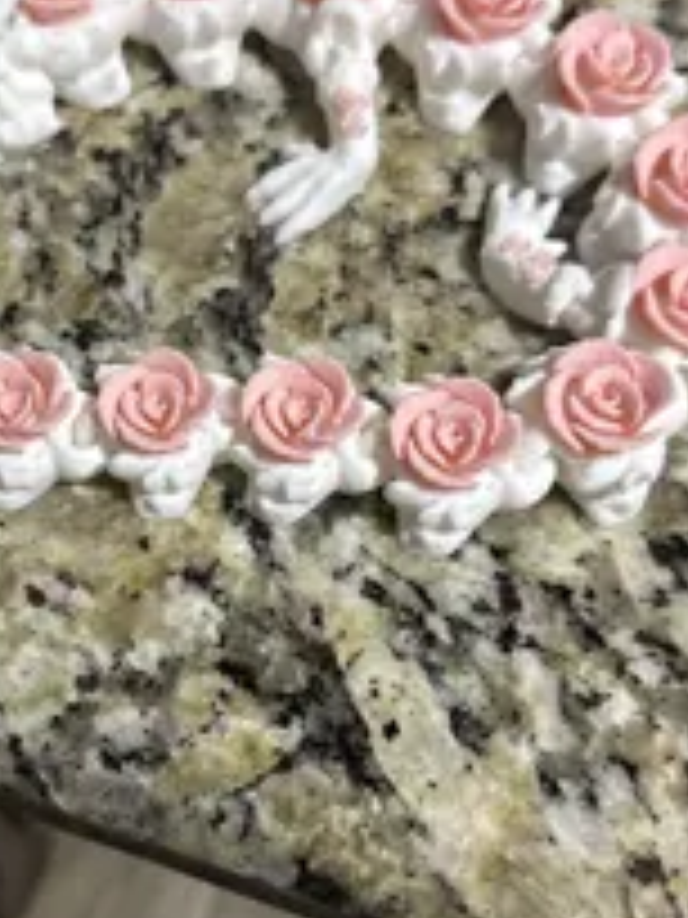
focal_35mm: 47
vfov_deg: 40.4
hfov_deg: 30.5
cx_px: 193
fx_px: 1246
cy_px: 518
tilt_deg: -63.5
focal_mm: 6.86
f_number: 1.78
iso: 640
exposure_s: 1/60
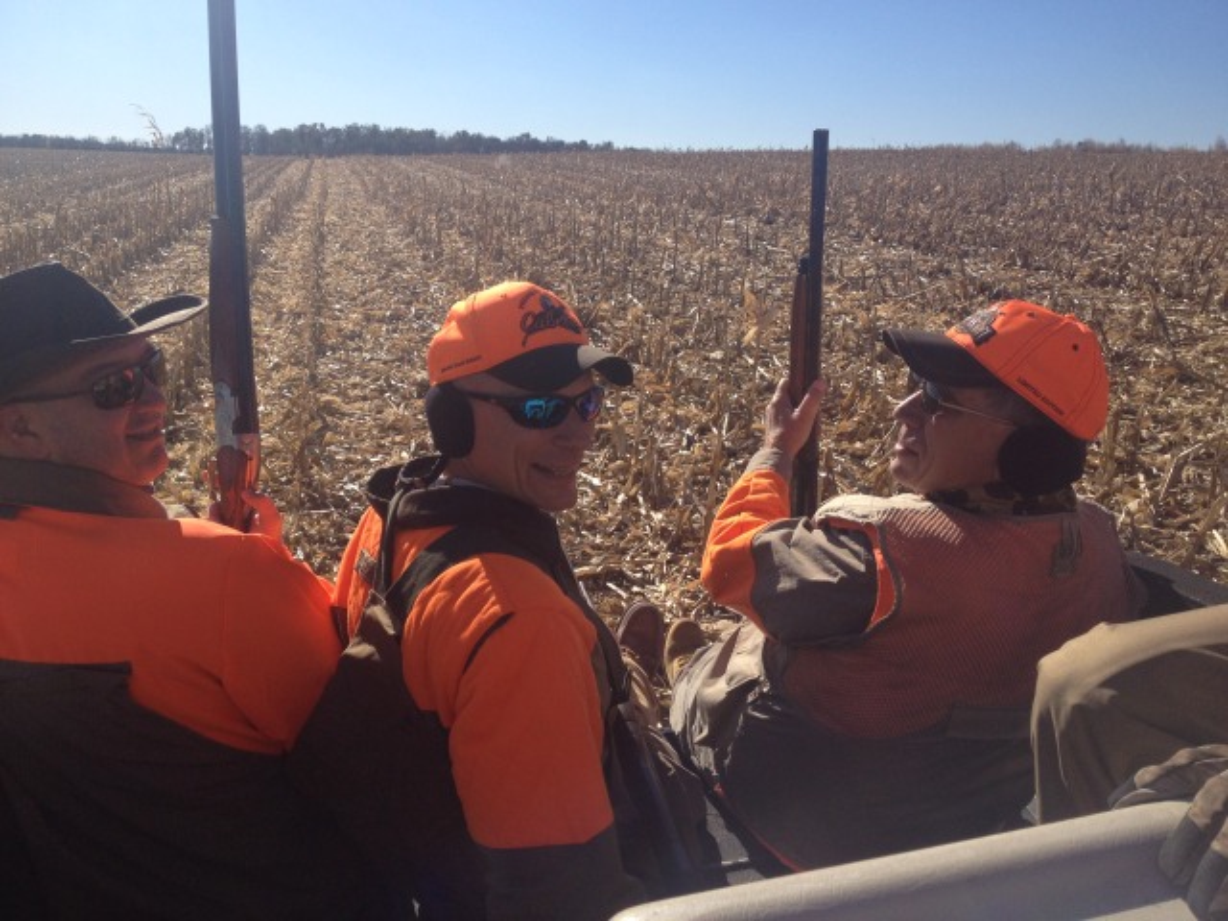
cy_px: 460
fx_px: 1242
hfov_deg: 52.6
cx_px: 614
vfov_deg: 40.7
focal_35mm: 35
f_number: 2.4
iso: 50
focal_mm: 4.28
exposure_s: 1/2304
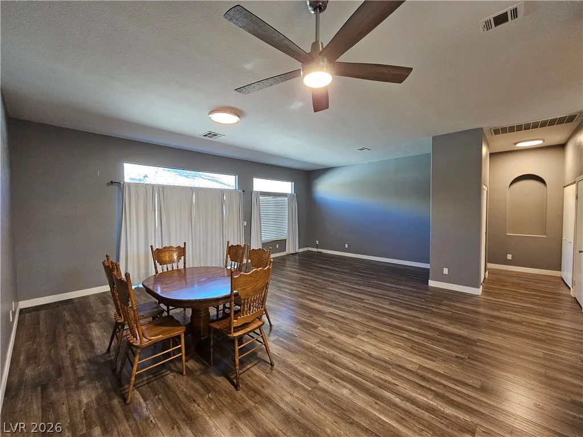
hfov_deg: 106.2
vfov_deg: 89.9
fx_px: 219
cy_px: 218
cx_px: 292
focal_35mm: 13
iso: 400
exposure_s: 1/60
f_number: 2.2
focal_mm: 2.2
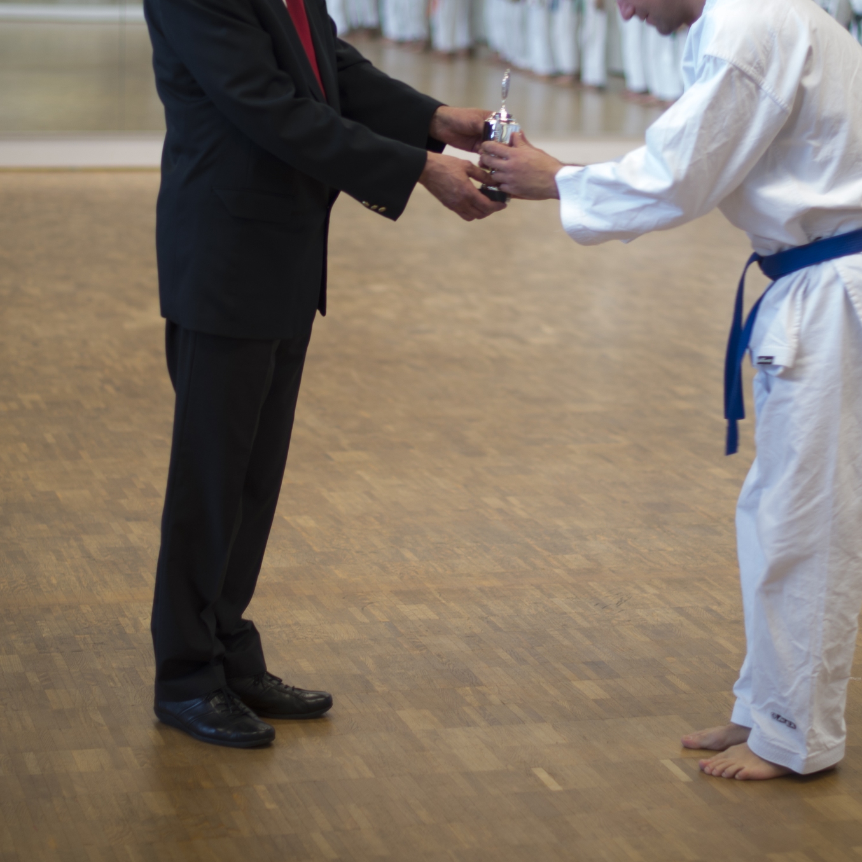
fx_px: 2648
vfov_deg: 18.4
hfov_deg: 18.5
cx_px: 482
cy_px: 295
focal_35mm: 94
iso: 220
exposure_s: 1/50
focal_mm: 50
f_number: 1.4
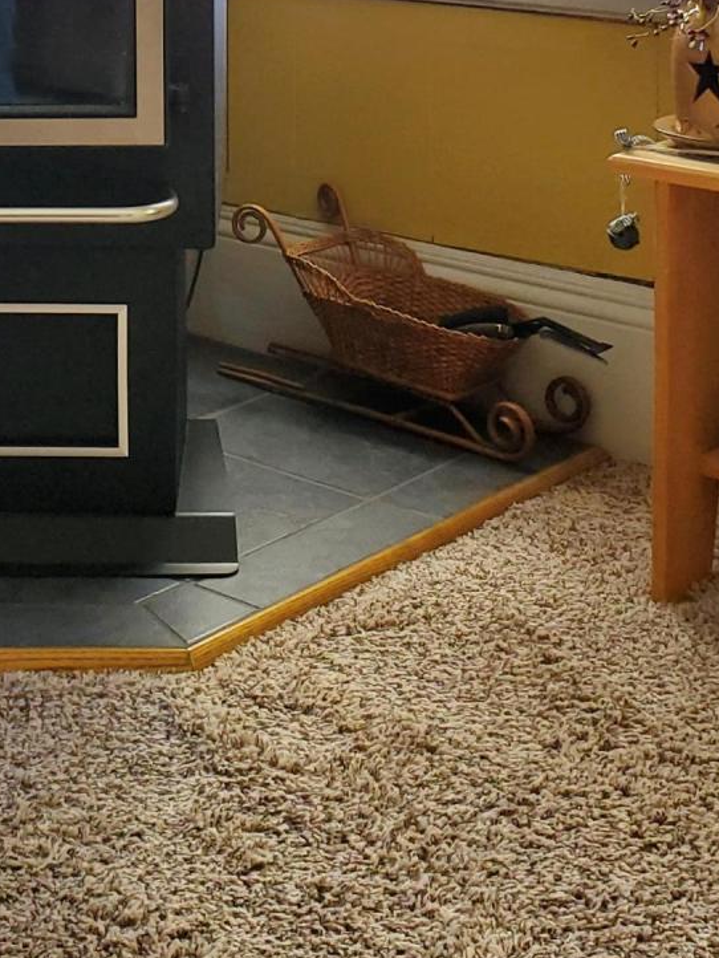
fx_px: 1993
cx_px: 7
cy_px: -66
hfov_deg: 19.9
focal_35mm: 72
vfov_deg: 25.3
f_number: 2.4
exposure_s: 1/84
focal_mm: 4.3
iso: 160
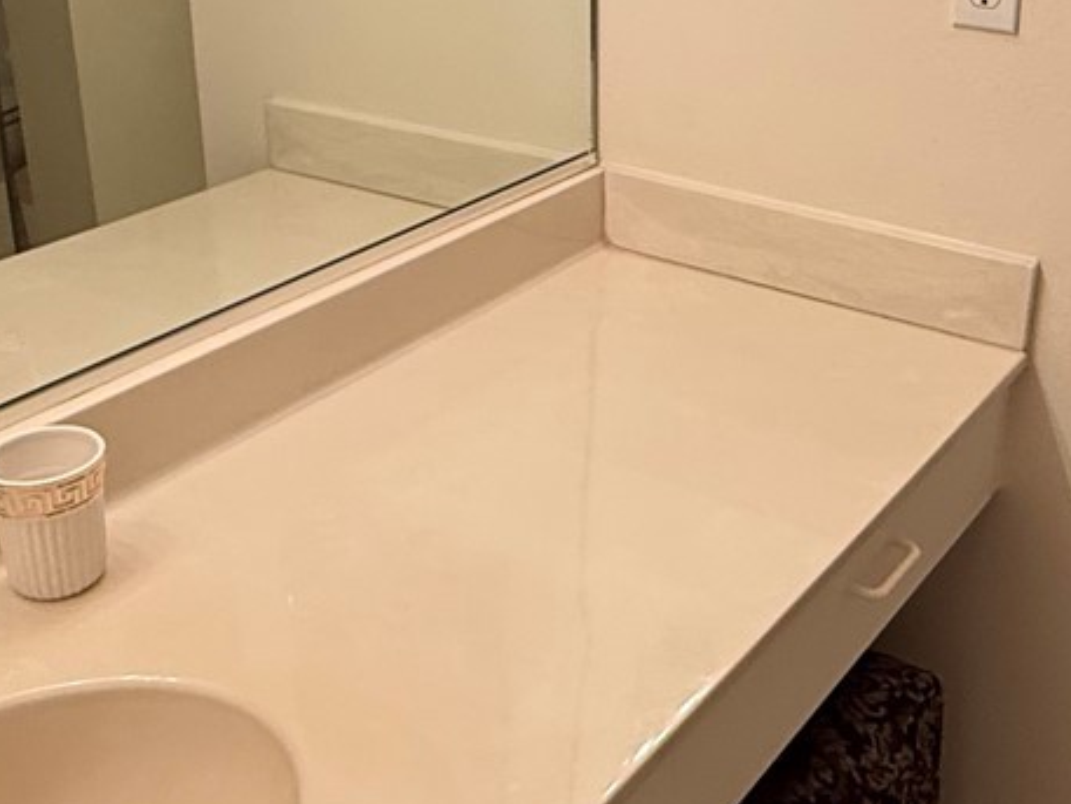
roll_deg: -1.4
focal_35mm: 49
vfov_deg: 29.1
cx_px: 644
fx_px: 1516
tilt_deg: -18.6
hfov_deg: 38.7
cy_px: 180
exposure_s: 1/120
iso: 160
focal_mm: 2.22
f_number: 2.2
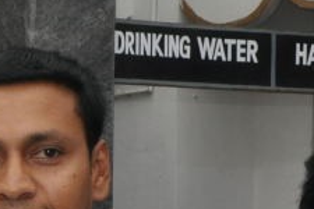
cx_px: -354
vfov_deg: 7.6
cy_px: 357
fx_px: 1544
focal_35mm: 177
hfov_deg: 10.5
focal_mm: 26
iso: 800
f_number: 16
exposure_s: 1/200
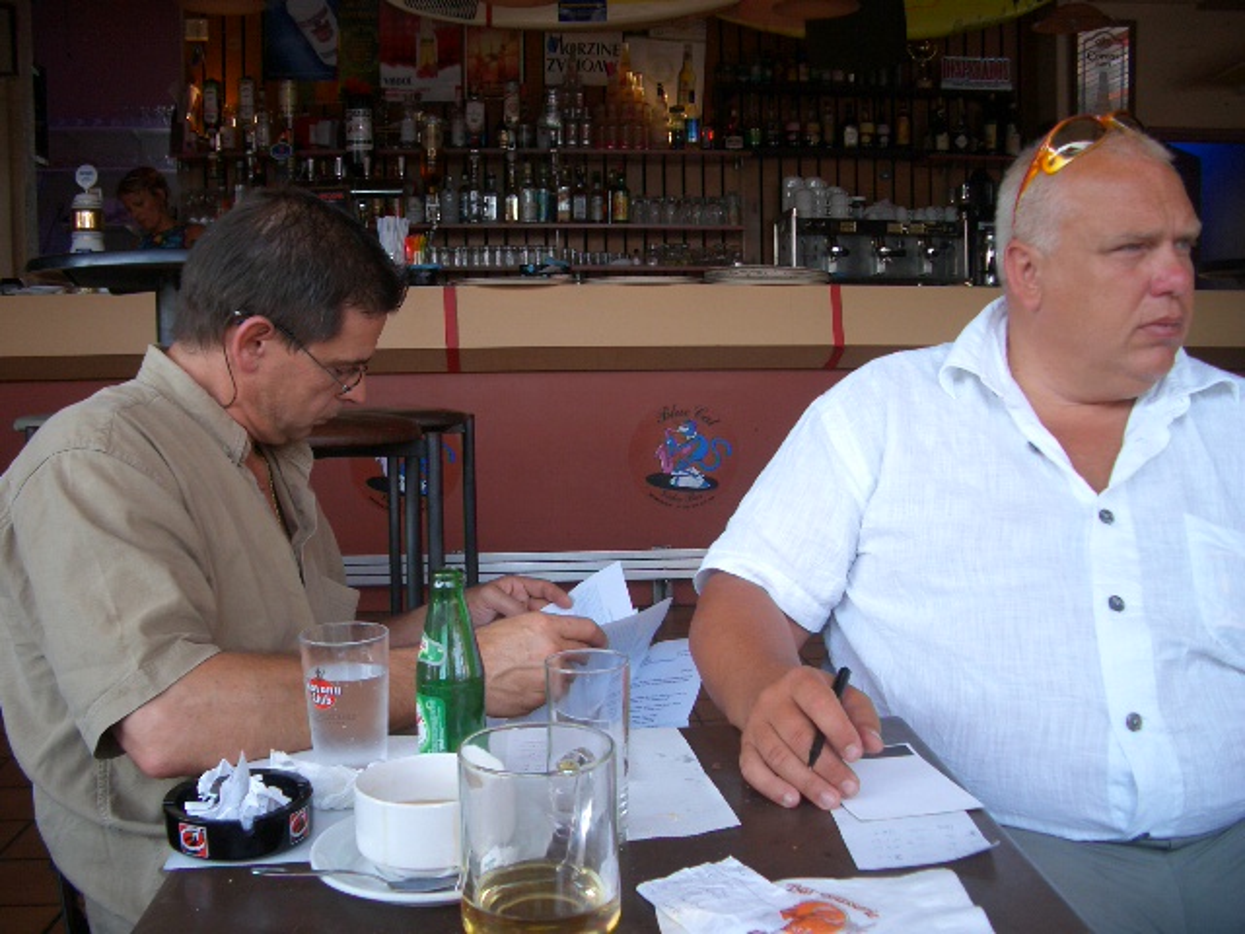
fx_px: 1259
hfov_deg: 52.6
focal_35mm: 35
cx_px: 622
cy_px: 467
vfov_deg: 40.7
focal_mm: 5.8
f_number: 2.6
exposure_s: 1/125
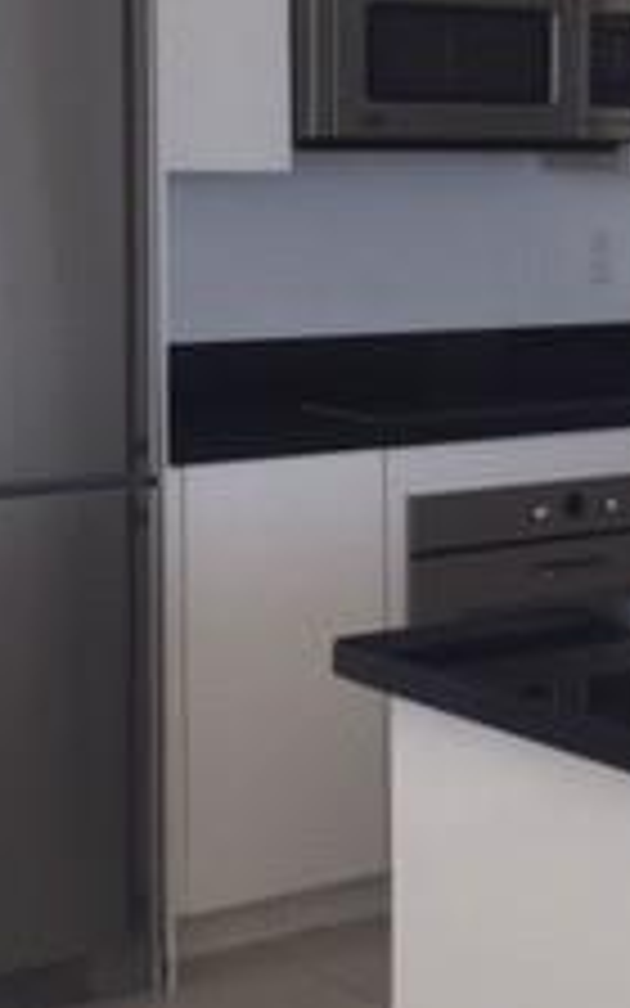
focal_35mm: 88
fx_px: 2417
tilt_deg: -5.7
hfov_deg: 14.2
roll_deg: -1.2
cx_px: 842
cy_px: 356
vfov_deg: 23.5
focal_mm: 4.15
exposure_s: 1/293
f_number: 2.2
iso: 32
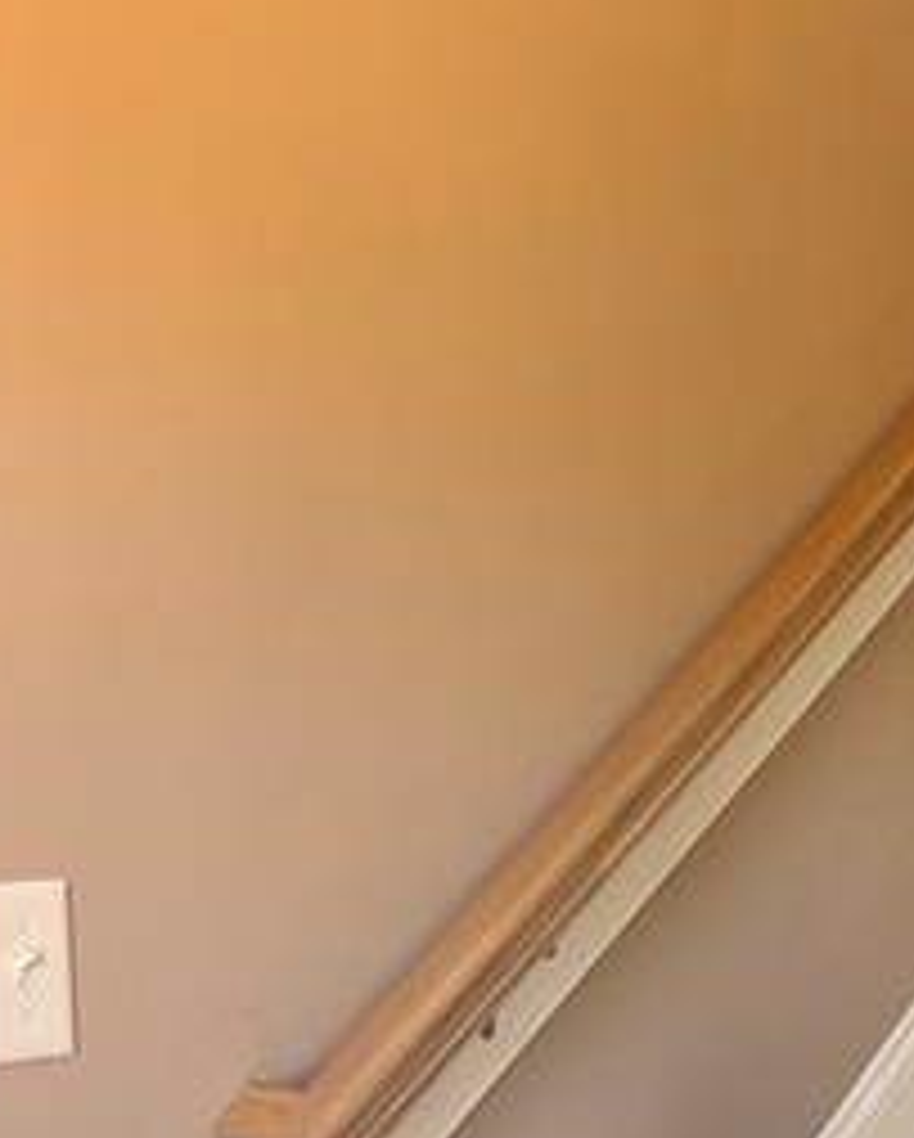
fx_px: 2396
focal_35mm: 71
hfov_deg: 19.9
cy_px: 972
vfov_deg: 26.1
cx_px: 1166
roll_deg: -0.6
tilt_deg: -5.6
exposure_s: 1/120
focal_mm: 6.76
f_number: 1.78
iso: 125
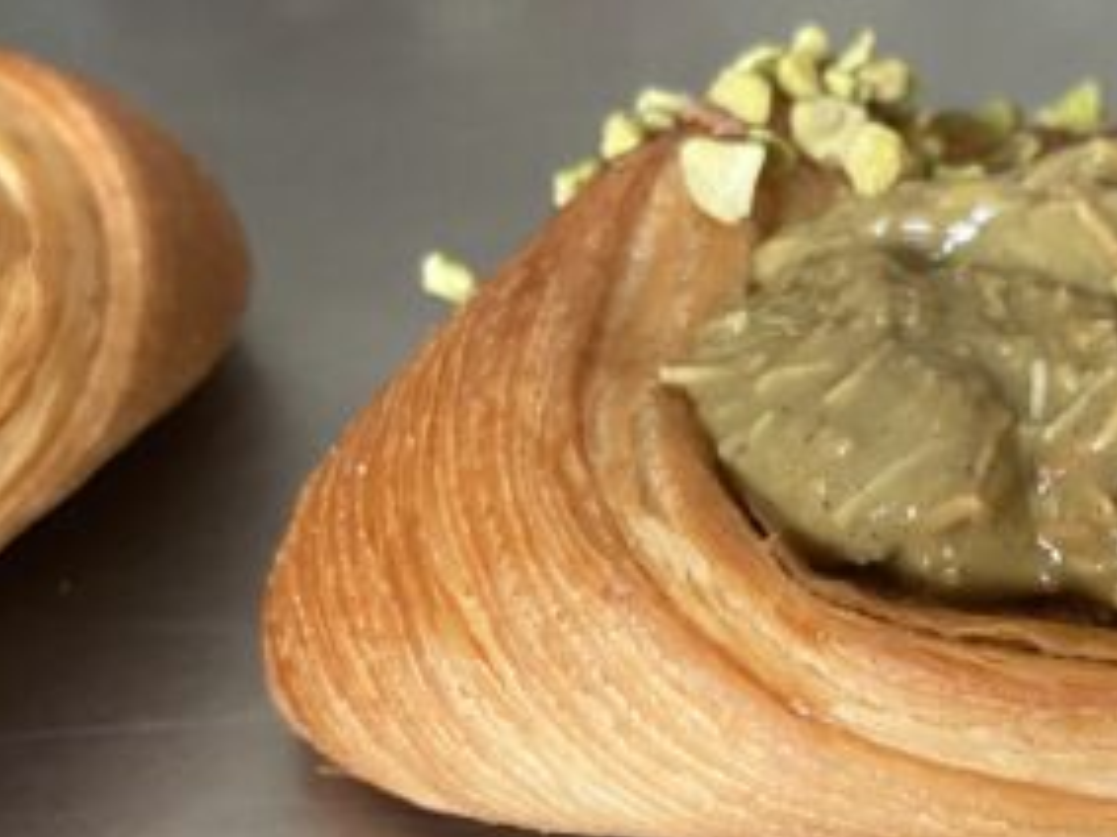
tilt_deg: -39.7
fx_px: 1903
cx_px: 1056
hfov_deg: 30.9
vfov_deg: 24.3
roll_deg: -3.1
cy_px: 699
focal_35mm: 59
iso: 400
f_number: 1.8
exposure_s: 1/60
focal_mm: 4.25
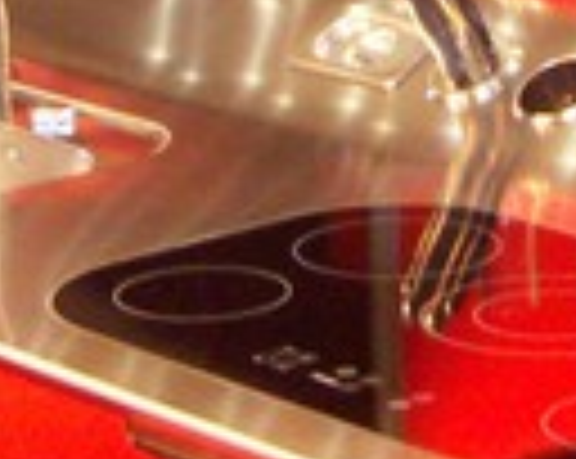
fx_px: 3268
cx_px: 342
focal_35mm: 192
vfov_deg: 8.0
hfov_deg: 10.1
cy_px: -97
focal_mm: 4.7
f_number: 2.8
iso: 200
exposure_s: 1/50
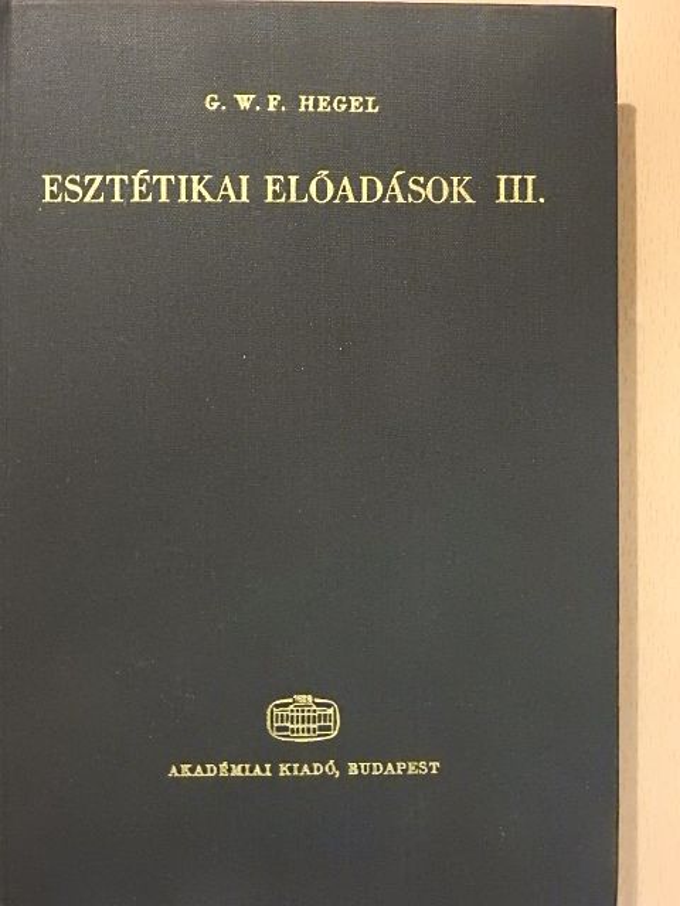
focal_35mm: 65
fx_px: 1702
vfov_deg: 29.8
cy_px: 453
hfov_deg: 22.6
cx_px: 340
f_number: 4.2
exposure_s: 1/80
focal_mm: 11.6
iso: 1600
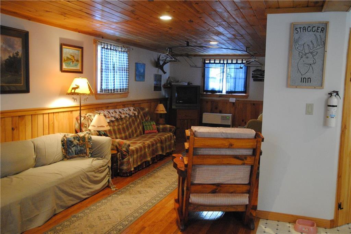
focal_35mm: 33
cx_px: 176
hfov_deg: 57.2
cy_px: 117
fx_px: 322
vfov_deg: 40.0
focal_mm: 22
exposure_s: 1/30
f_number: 3.8
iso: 1600
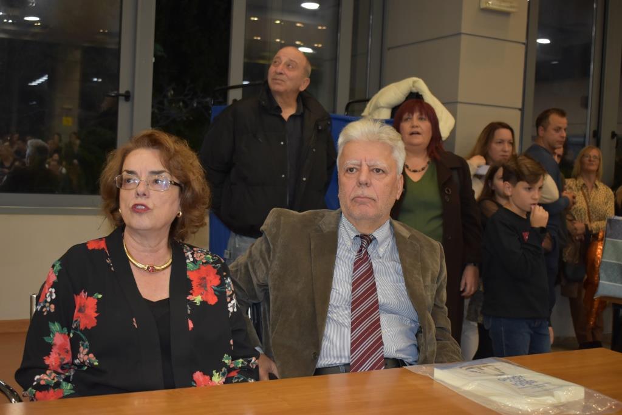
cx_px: 311
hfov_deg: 43.6
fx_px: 778
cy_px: 208
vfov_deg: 29.9
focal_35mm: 45
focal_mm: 30
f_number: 4.2
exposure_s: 1/125
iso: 1100
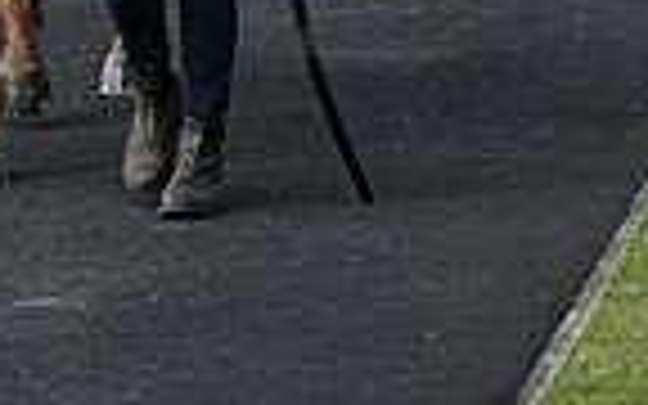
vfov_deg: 3.1
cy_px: -562
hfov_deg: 5.1
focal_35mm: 413
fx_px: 7294
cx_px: 4
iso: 400
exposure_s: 1/640
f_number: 6.3
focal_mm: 130
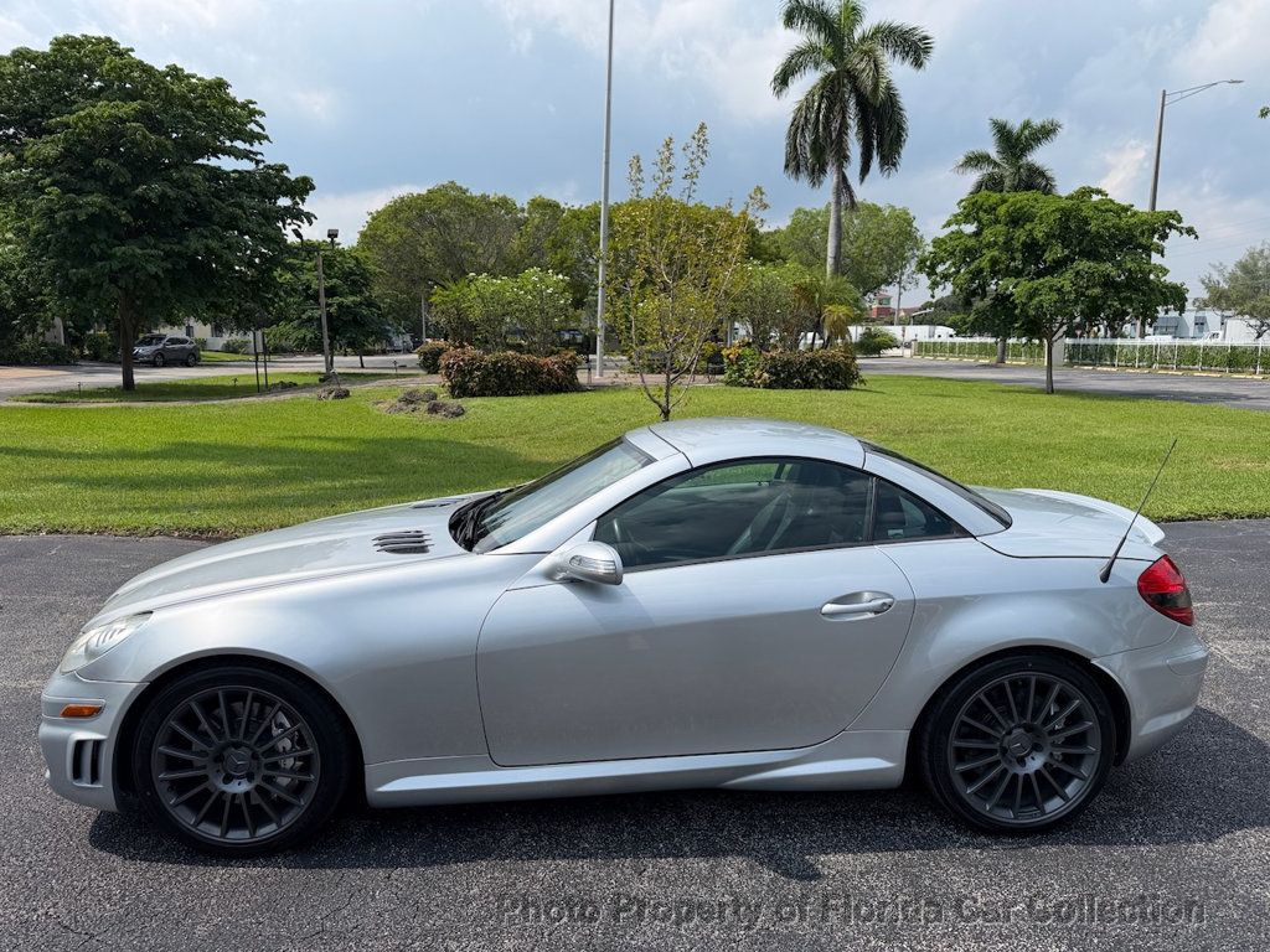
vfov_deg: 56.8
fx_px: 881
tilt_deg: -8.4
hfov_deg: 71.6
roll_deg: +0.2
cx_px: 635
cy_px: 476
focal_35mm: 24
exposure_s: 1/5714
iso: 100
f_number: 1.78
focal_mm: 6.76
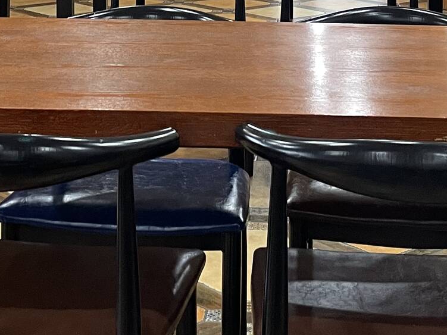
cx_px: 169
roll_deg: +0.4
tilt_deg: +0.0
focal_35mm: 90
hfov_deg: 21.7
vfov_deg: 15.1
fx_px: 1162
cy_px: -178
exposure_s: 1/60
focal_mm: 4.2
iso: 200
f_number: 1.6
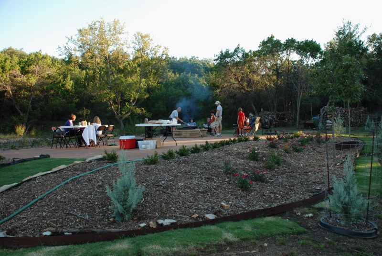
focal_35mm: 33
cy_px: 128
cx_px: 191
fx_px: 350
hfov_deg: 57.2
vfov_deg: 40.0
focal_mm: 22
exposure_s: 1/80
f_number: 4.5
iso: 100
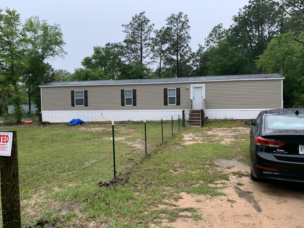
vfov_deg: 53.1
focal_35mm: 26
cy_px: 114
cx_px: 152
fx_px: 228
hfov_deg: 67.3
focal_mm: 4.25
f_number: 1.8
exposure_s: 1/106
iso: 100
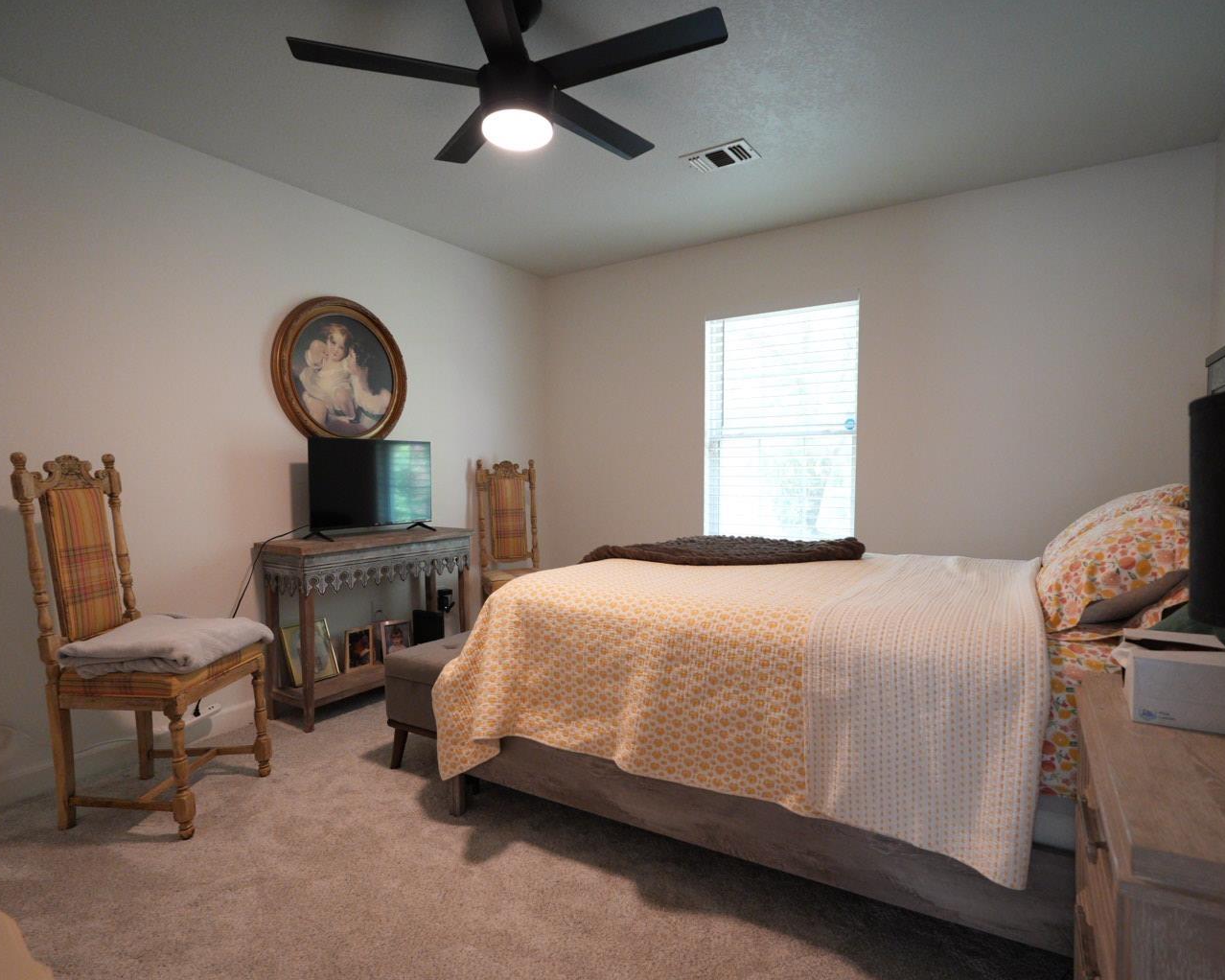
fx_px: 689
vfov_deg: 70.8
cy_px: 516
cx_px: 613
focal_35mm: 19
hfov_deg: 83.3
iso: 4000
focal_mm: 16
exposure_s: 1/160
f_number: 4
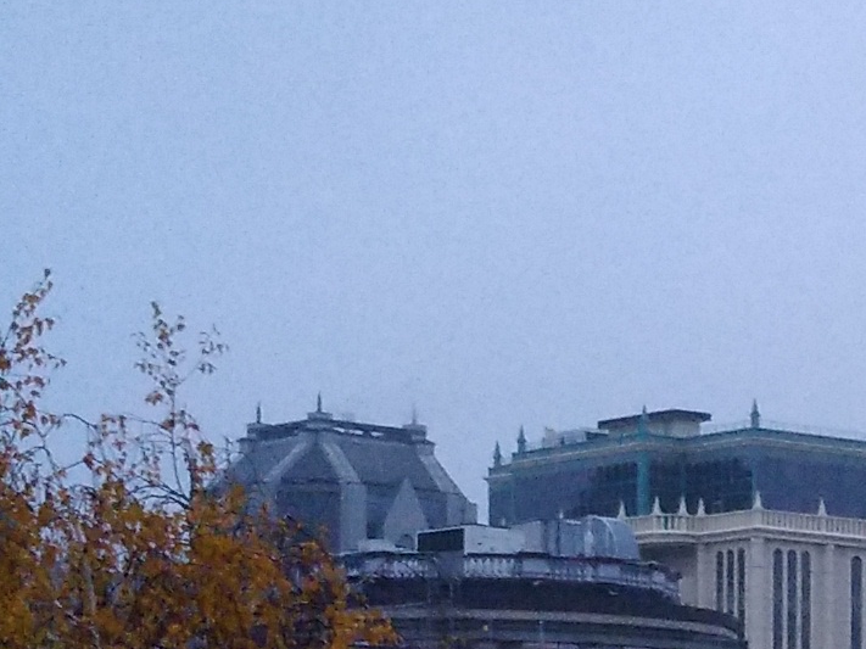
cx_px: 1150
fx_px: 3377
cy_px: 895
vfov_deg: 10.7
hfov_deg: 14.0
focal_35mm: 135
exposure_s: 1/25
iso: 496
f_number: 1.9
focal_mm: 3.94
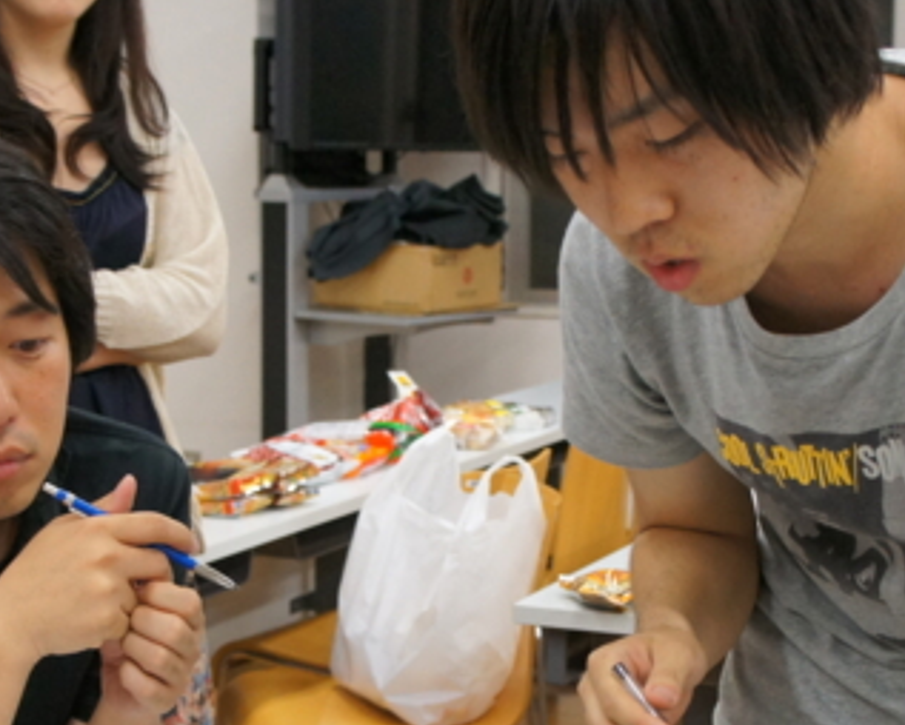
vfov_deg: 19.5
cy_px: 555
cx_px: 428
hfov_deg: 24.4
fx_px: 2090
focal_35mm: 78
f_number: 4
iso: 1600
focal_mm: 22
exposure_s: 1/200
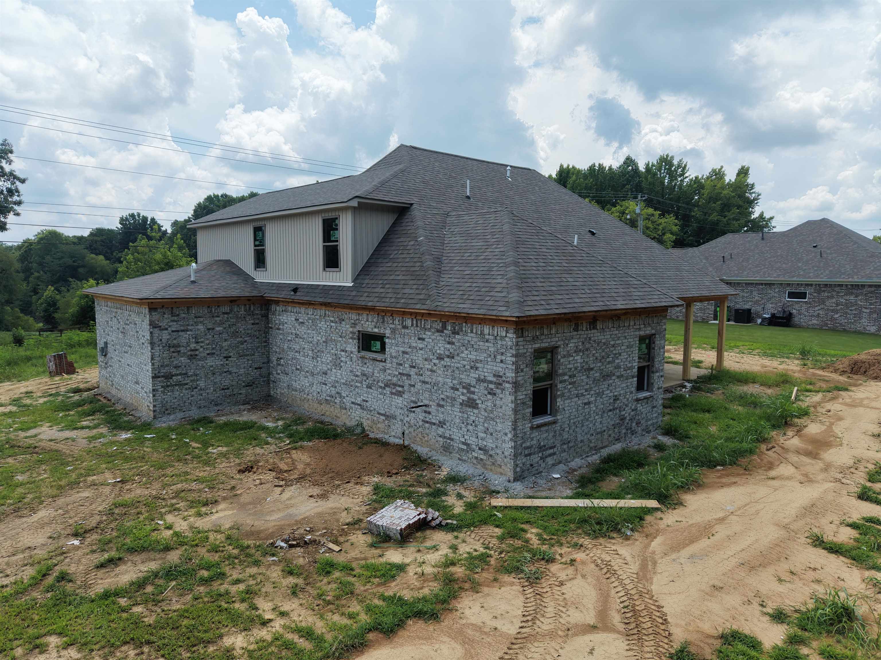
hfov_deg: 71.6
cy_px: 330
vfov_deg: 56.8
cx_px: 440
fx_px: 611
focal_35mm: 24
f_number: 1.8
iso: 400
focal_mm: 8.67
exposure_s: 1/6000
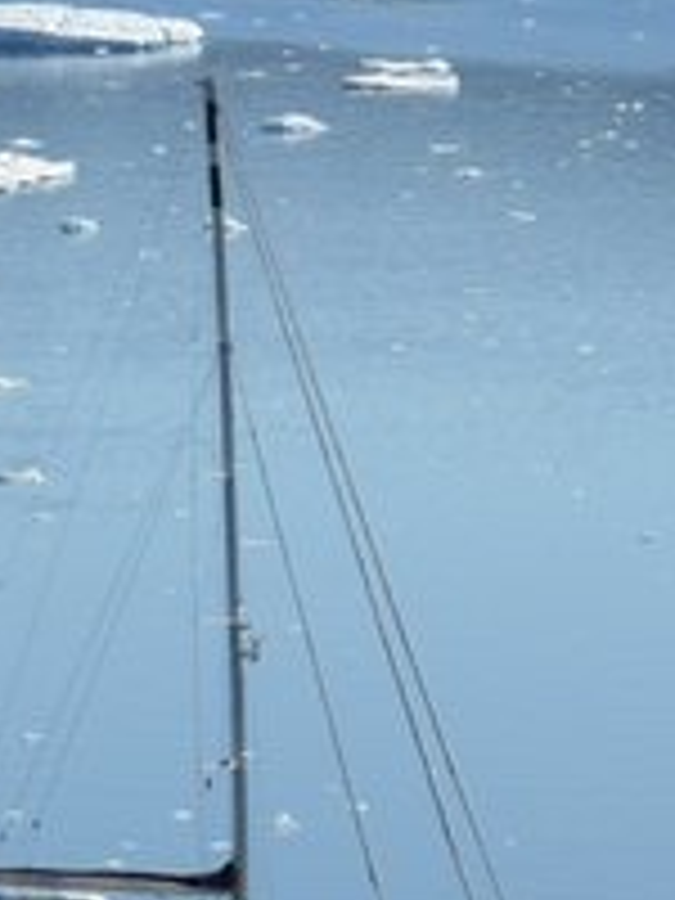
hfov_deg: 3.1
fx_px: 12636
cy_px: 918
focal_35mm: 486
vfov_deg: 4.1
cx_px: 266
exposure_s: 1/500
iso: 100
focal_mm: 42.7
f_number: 7.1
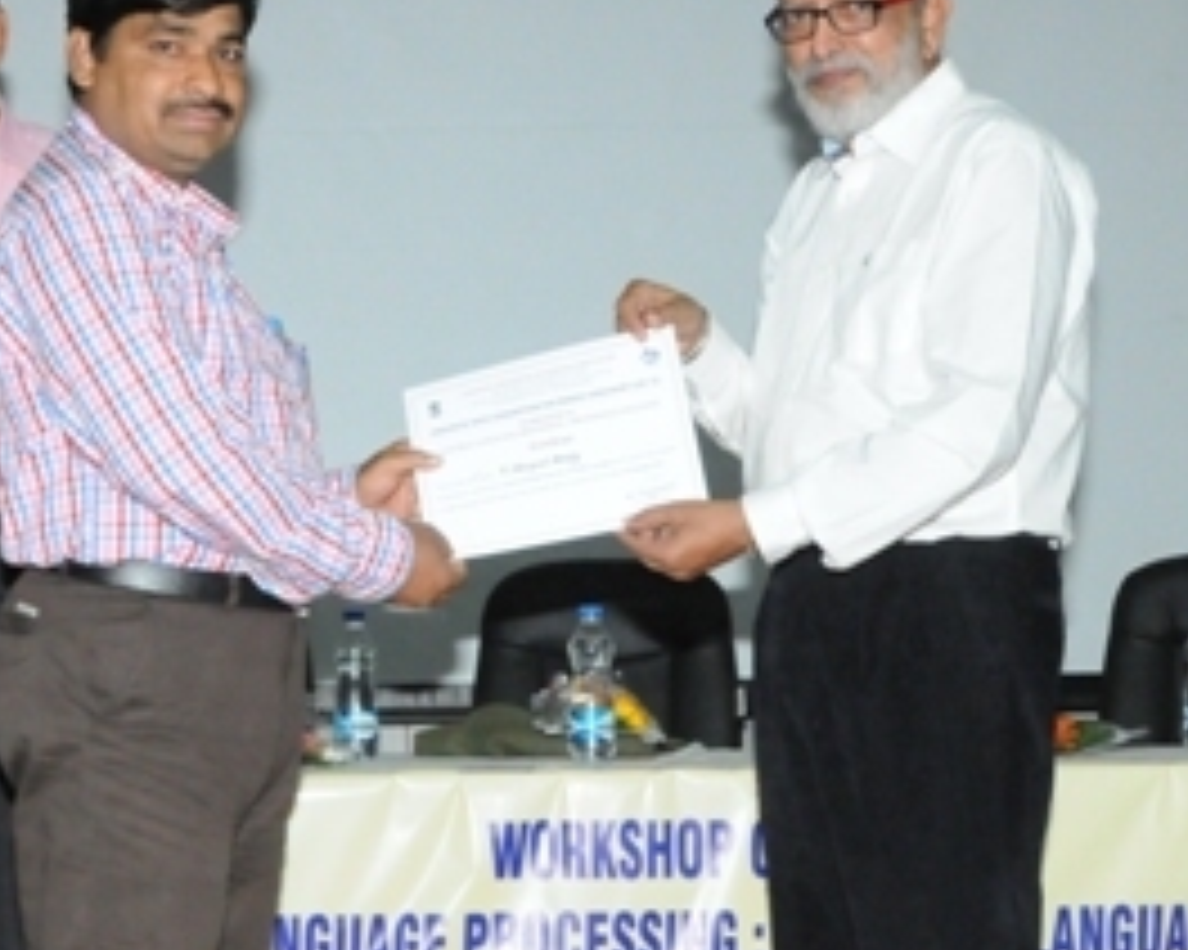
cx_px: 378
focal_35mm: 75
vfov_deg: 20.3
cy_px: 673
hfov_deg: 25.2
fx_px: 2636
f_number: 8
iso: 3200
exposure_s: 1/125
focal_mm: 22
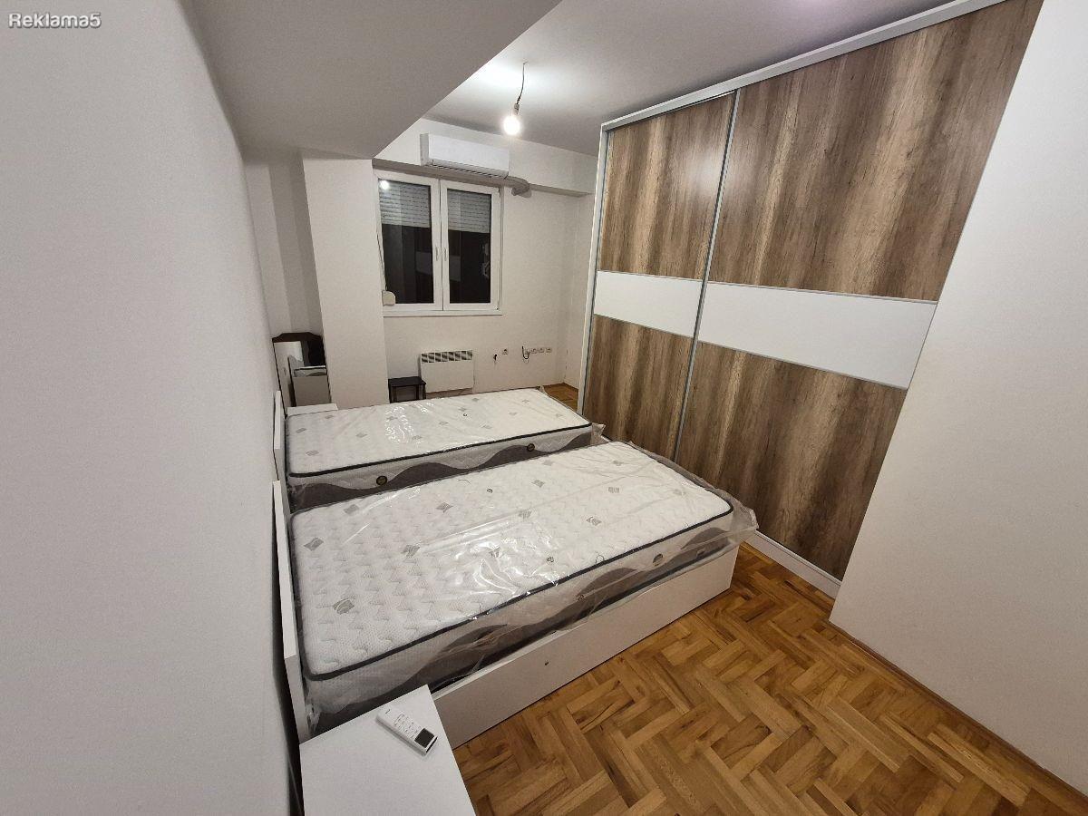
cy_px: 408
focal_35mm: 13
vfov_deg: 89.9
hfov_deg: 106.2
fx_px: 409
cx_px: 544
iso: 400
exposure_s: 1/50
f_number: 2.2
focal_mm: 1.74
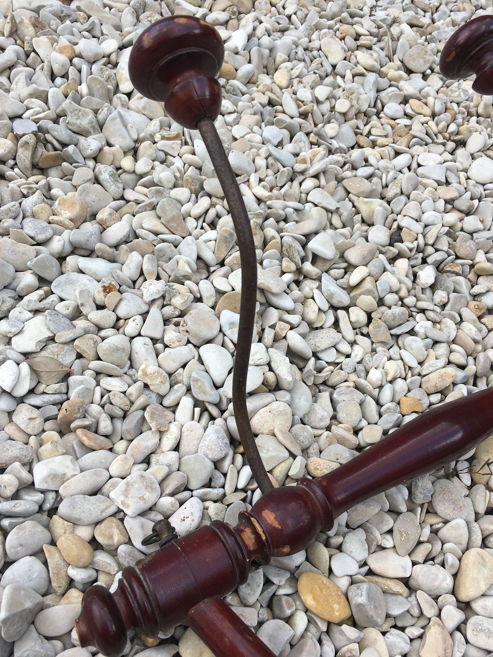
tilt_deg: -54.5
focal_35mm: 29
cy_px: 328
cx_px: 246
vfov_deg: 61.7
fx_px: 551
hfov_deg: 48.2
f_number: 2.2
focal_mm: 4.15
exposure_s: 1/392
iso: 25
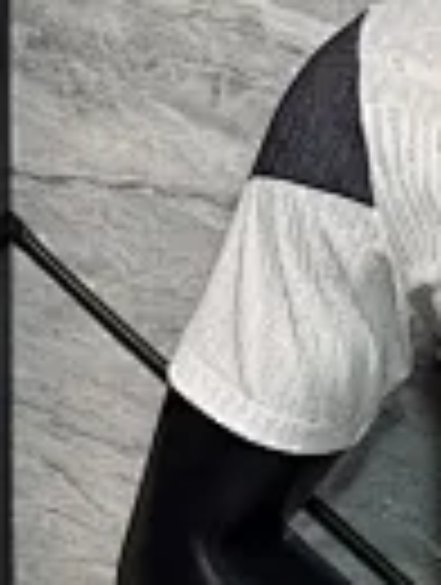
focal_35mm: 92
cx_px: 745
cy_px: 423
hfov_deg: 14.5
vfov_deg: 21.1
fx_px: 1558
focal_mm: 6.76
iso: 160
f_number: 1.78
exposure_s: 1/100
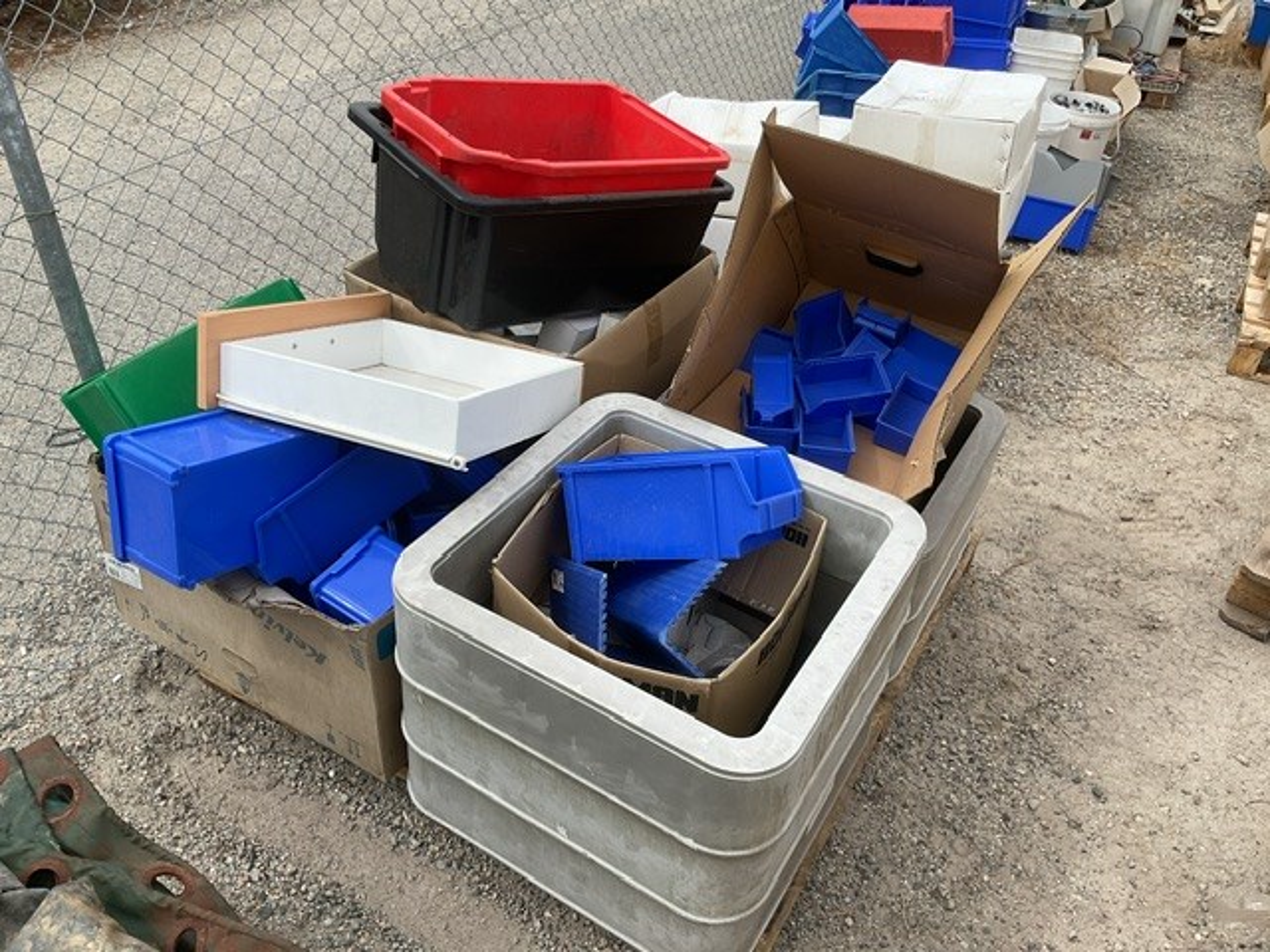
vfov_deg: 48.2
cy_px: 476
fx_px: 1064
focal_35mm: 29
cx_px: 635
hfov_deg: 61.7
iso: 16
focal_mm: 3
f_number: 1.8
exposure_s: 1/1279
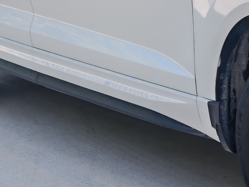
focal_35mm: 97
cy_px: 0
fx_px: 698
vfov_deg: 15.0
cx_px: 314
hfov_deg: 18.9
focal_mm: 6.67
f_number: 1.9
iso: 50
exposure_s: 1/320
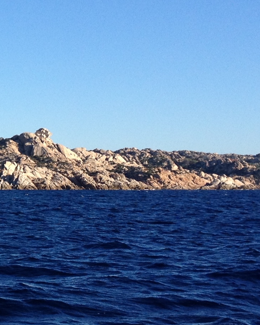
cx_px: -139
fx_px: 1174
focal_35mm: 122
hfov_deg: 12.0
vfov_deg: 15.8
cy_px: 140
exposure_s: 1/1346
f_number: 2.4
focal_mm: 4.28
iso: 64
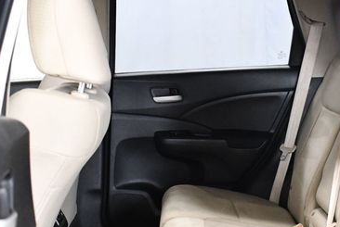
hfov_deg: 31.6
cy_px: 169
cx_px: 229
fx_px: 596
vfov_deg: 21.5
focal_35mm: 63
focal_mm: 18
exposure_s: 1/100
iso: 3200
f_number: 3.5
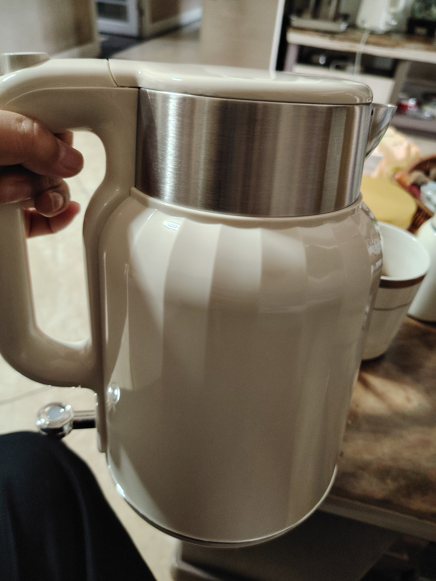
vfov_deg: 71.6
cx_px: 218
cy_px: 290
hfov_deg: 56.8
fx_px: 403
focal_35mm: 24
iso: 6400
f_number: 1.75
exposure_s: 1/100
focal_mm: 5.25
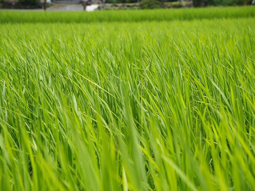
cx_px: 120
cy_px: 95
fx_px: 604
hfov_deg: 23.8
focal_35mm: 82
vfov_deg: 18.0
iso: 100
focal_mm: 50
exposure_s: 1/640
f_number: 4
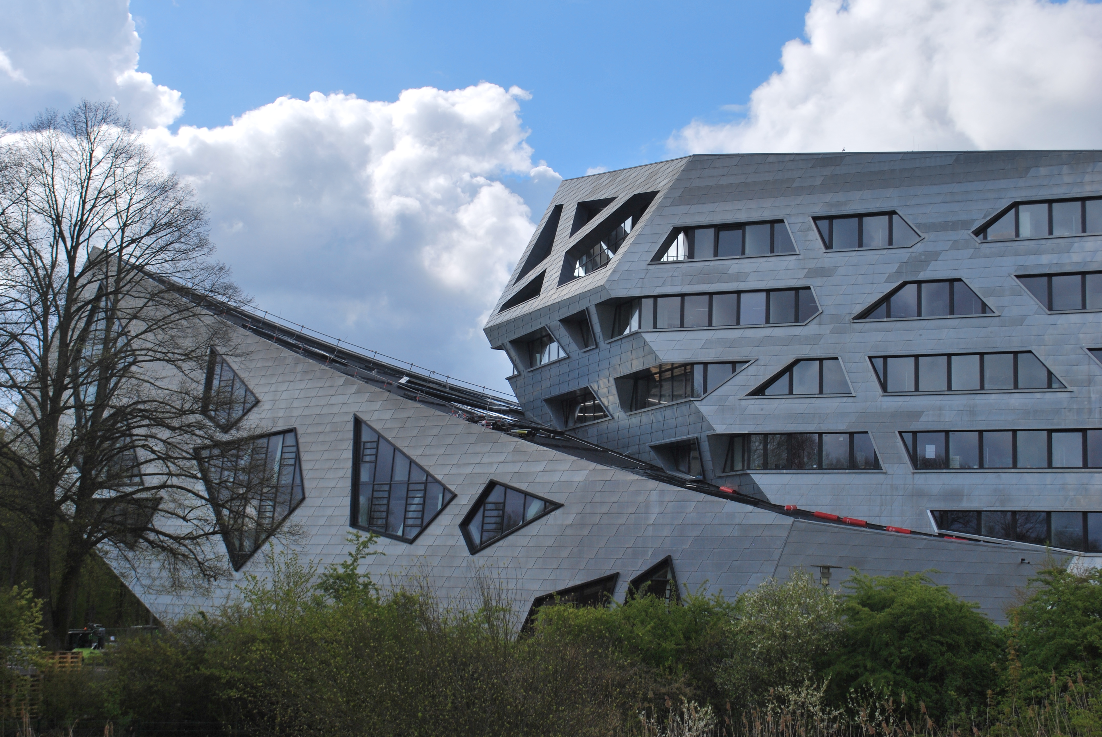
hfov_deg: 41.1
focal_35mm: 48
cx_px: 551
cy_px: 368
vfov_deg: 28.2
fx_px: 1471
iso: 100
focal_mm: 32
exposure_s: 1/320
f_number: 9
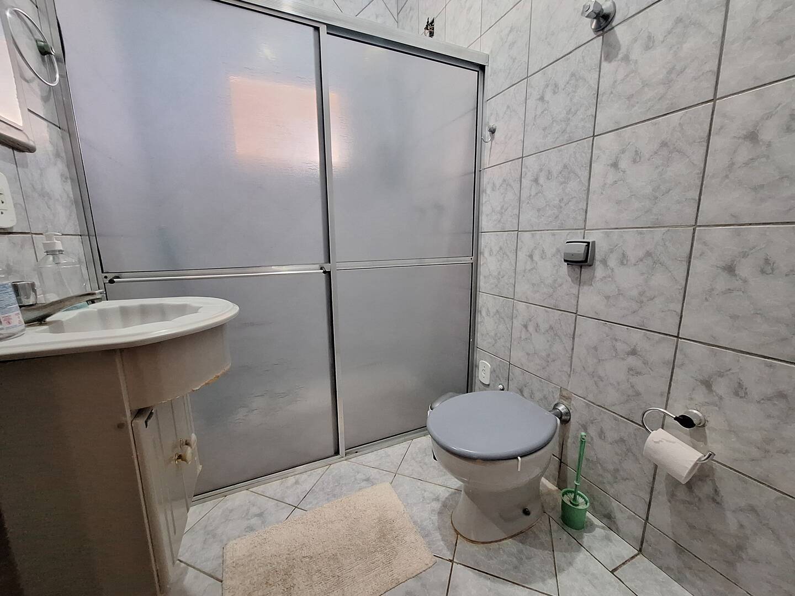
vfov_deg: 89.9
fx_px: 299
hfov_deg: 106.2
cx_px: 398
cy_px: 298
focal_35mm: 13
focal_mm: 1.74
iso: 320
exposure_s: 1/24
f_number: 2.2
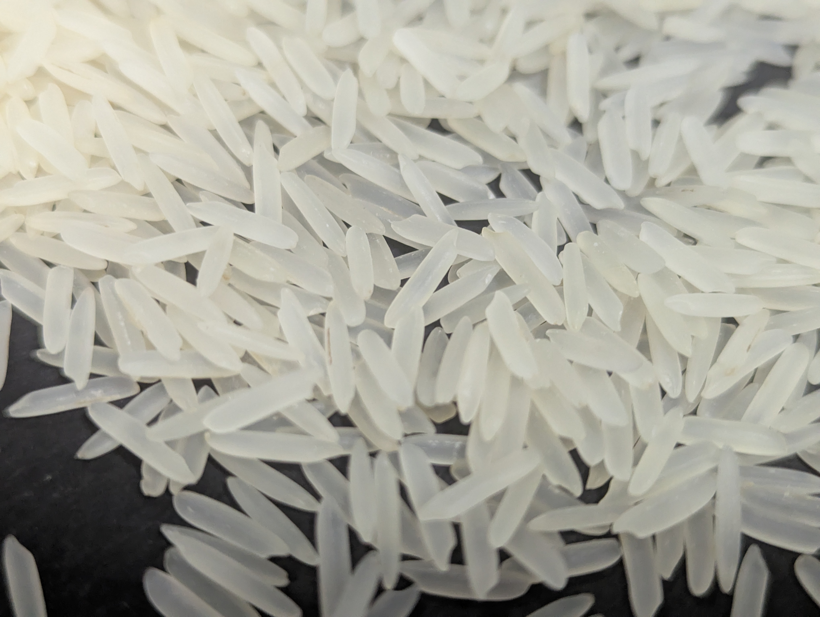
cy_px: 308
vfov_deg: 30.3
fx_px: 1139
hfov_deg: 39.6
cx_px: 410
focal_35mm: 48
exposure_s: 1/50
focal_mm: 6.81
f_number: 1.85
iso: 565
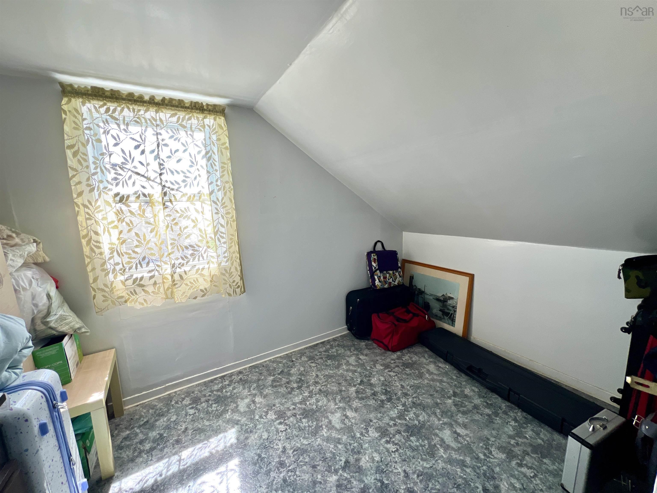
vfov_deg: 89.9
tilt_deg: -8.7
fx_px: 247
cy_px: 246
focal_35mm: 13
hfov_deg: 106.2
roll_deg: +2.2
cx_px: 328
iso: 80
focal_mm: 1.57
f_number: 1.8
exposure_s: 1/99
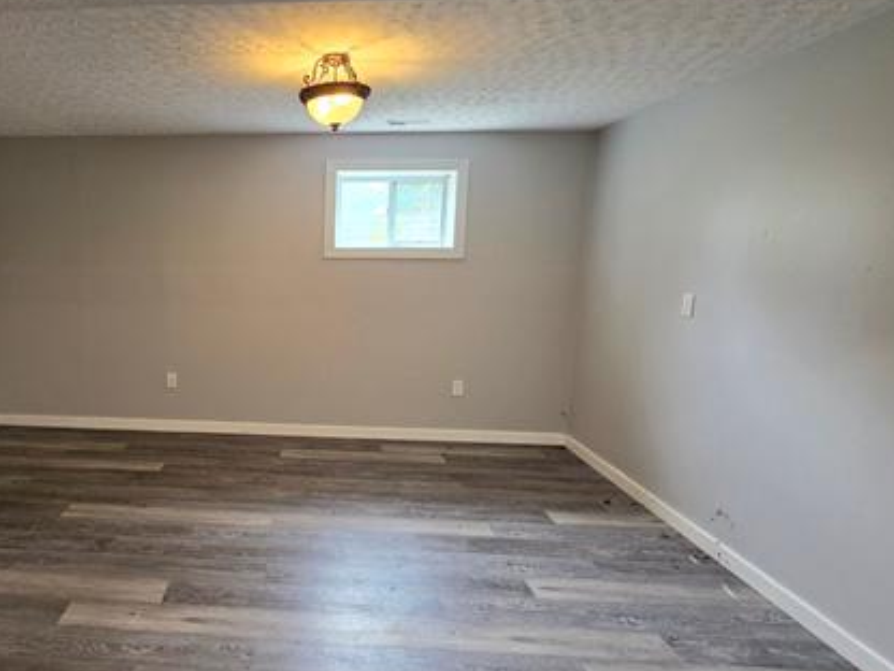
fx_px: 517
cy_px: 346
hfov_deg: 77.8
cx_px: 266
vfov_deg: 66.0
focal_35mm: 20
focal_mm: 2.2
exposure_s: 1/120
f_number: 1.9
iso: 200
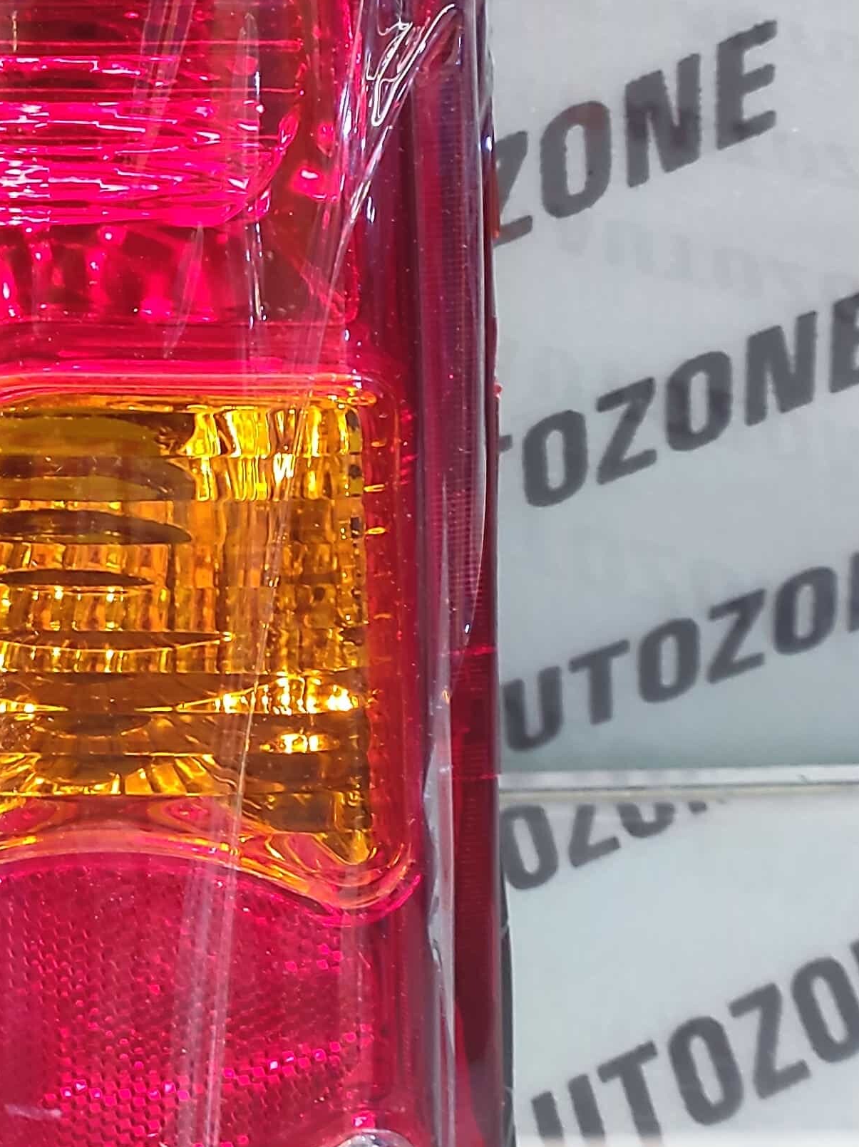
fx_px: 1623
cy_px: 380
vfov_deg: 38.5
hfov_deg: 28.8
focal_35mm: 49
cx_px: 128
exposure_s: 1/33
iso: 441
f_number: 1.79
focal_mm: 4.74
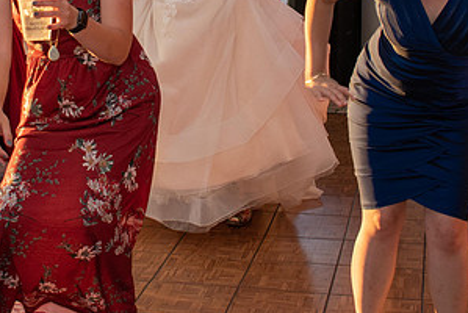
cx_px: 188
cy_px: -6
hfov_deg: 23.1
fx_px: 1145
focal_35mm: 88
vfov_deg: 15.3
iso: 400
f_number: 5.6
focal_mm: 26
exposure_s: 1/125
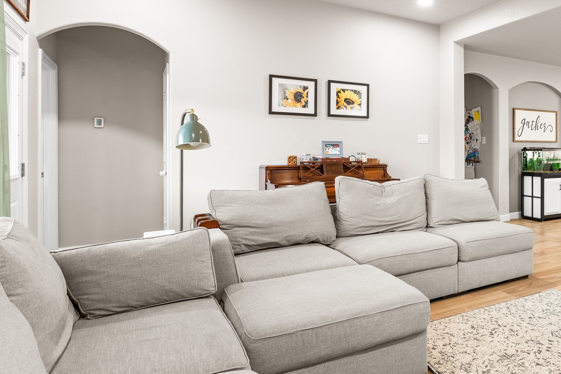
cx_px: 446
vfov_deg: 47.6
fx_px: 421
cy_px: 148
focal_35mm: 27
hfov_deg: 61.9
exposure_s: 2.5
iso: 200
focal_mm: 16
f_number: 9
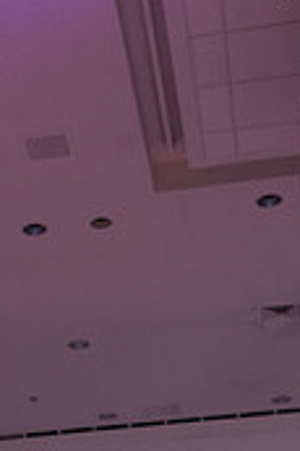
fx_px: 1428
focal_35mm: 114
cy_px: 644
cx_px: -38
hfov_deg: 11.8
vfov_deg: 16.6
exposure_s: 1/400
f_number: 4
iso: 1600
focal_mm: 34
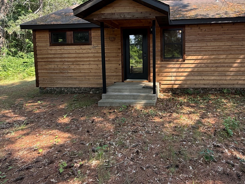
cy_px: 67
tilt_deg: -3.8
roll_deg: +0.7
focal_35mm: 23
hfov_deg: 72.4
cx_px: 157
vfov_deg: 58.0
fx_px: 163
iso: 64
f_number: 2.2
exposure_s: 1/118
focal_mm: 2.22
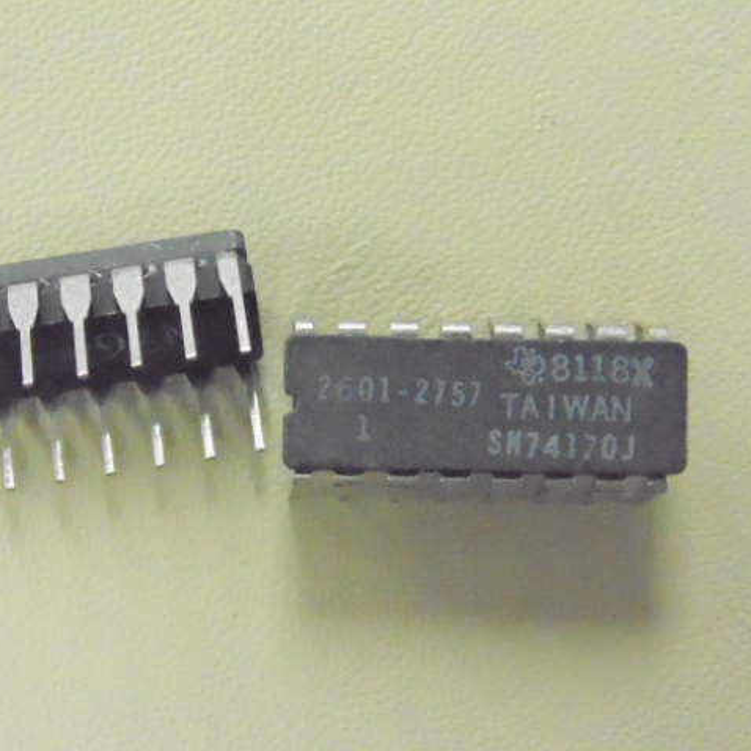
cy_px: 376
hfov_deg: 22.4
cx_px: 251
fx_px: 1890
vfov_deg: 22.5
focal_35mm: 77
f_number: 4.1
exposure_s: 1/200
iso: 3200
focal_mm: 11.7
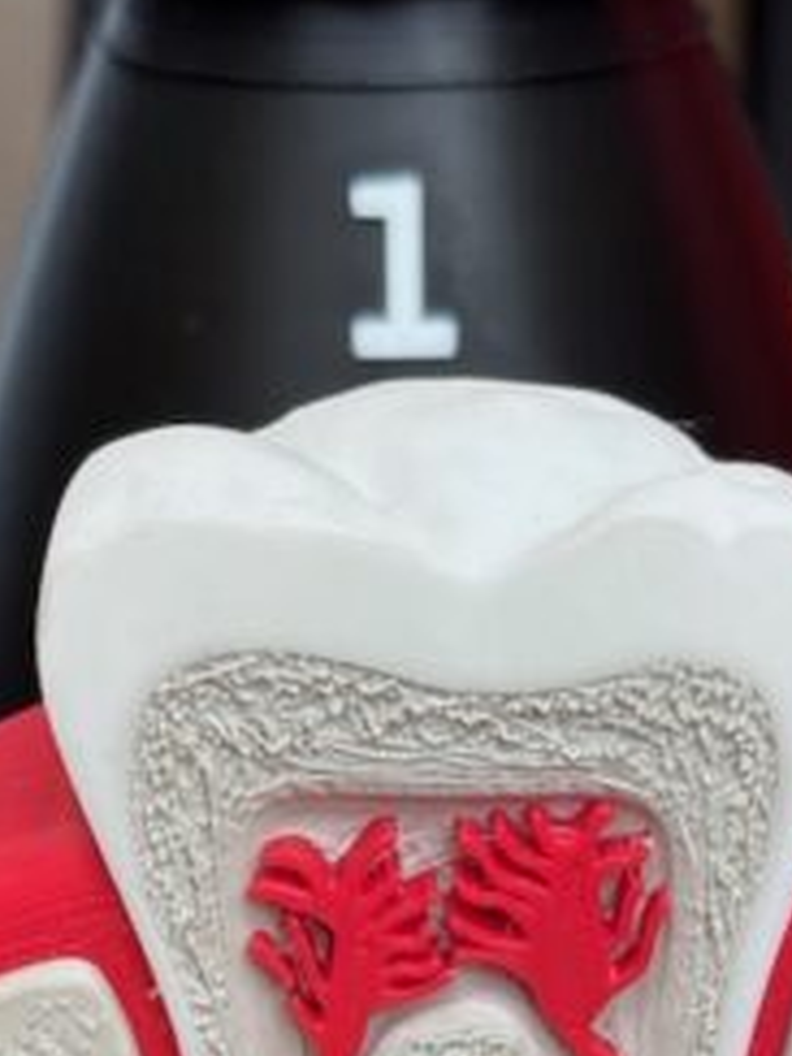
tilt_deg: -27.1
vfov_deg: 16.2
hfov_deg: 12.6
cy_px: 1190
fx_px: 3600
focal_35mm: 118
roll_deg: -0.9
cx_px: 441
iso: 50
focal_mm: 6.76
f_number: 1.78
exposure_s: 1/121
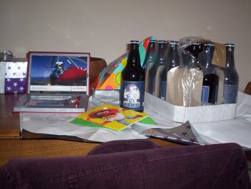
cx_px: 127
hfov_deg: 47.8
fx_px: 283
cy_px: 94
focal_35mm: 39
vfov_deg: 36.9
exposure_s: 1/60
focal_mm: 4.99
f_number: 4.5
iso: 140
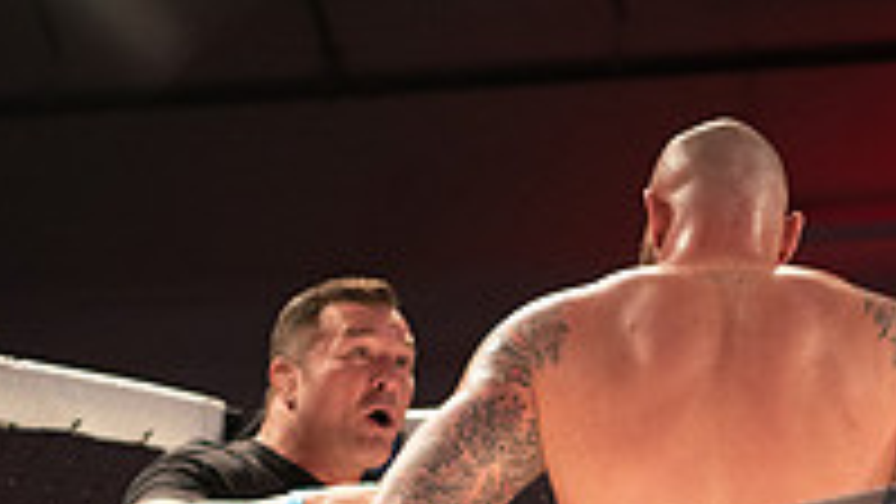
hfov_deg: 10.1
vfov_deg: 5.6
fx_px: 5085
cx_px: 450
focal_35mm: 214
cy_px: 650
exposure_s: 1/1000
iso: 2000
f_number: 2.8
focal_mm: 70
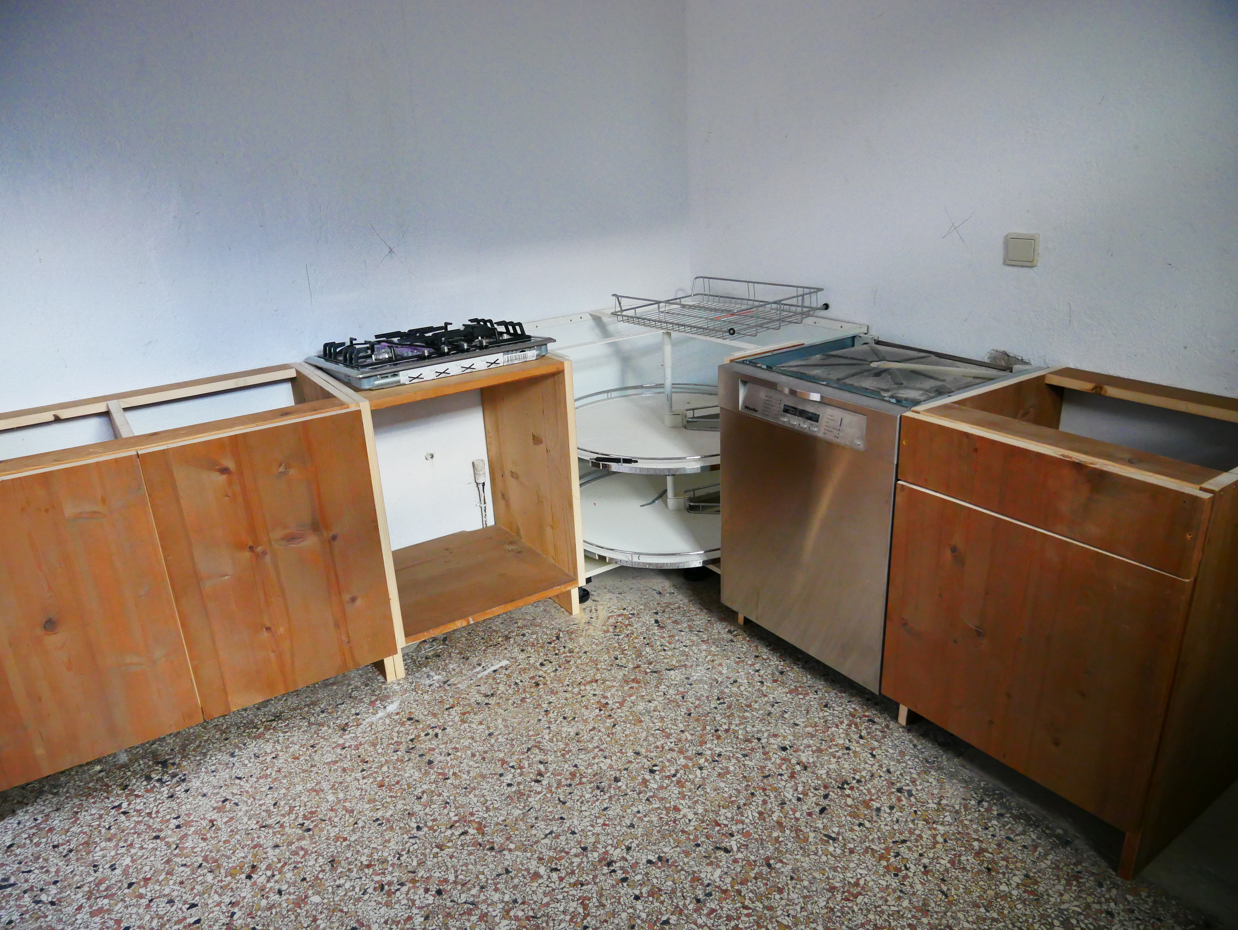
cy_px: 465
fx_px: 859
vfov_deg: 56.9
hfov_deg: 71.6
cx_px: 619
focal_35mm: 24
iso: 1600
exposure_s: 1/125
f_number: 3.5
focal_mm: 12
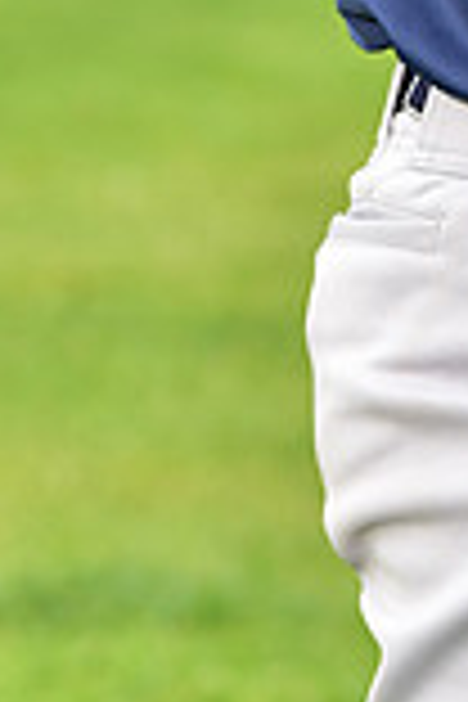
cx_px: 646
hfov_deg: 2.6
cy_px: -441
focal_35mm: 520
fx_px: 10139
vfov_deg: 3.9
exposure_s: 1/250
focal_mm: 140
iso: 400
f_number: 5.6
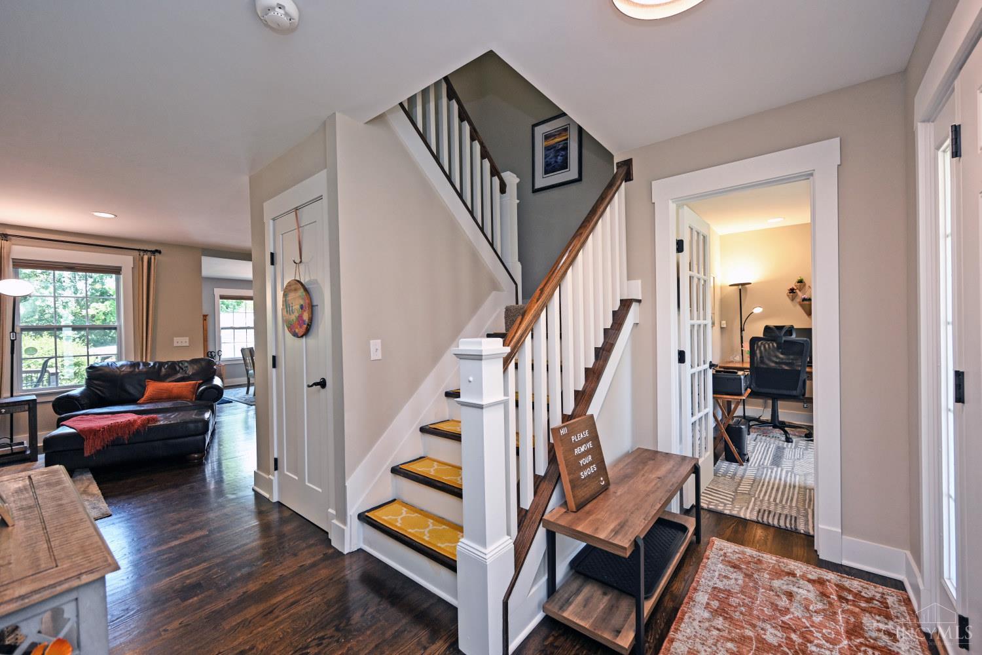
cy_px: 328
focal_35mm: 14
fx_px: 382
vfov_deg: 81.2
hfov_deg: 104.3
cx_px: 491
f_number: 4
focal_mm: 14
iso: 280
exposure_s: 1/60
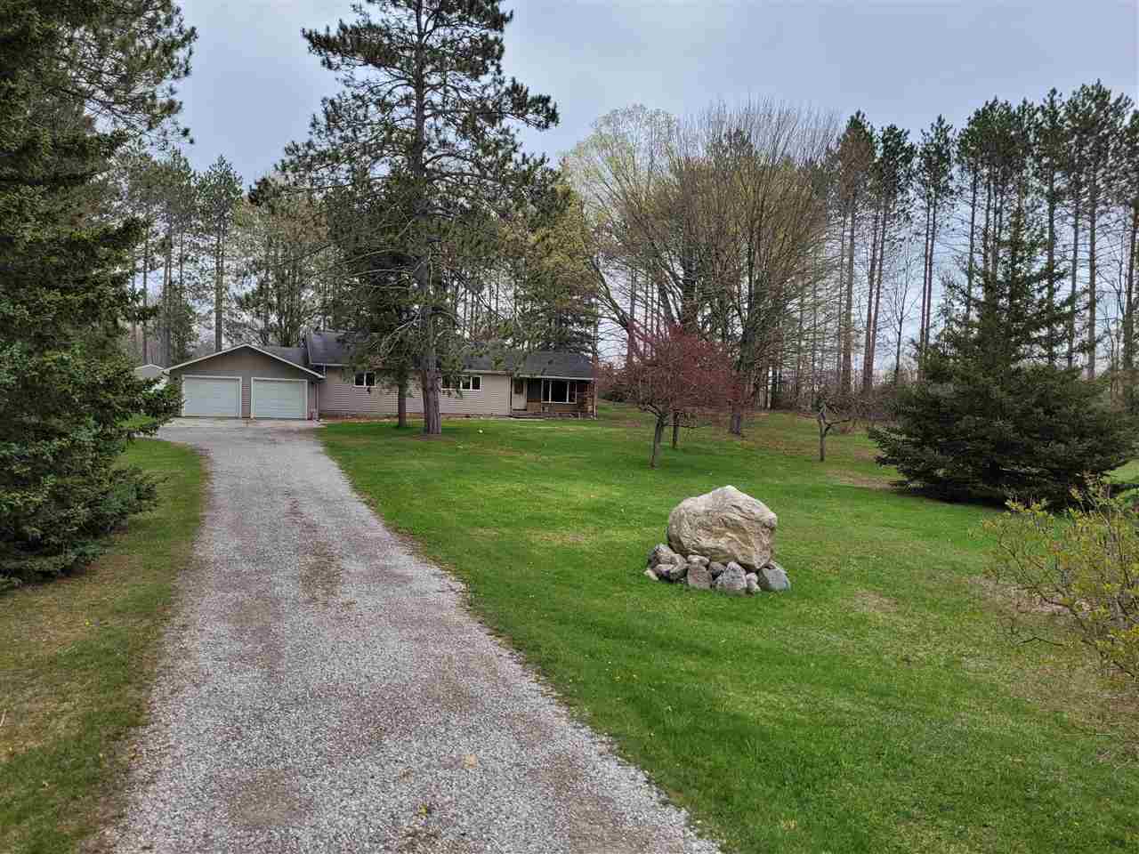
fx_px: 856
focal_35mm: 26
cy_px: 427
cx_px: 570
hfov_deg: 67.3
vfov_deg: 53.1
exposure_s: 1/1221
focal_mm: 5.4
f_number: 1.8
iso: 40
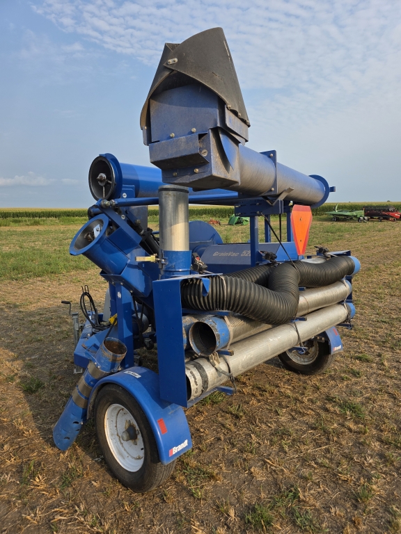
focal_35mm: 23
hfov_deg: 58.9
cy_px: 267
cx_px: 200
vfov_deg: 73.9
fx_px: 355
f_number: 1.7
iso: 80
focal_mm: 6.3
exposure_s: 1/3502
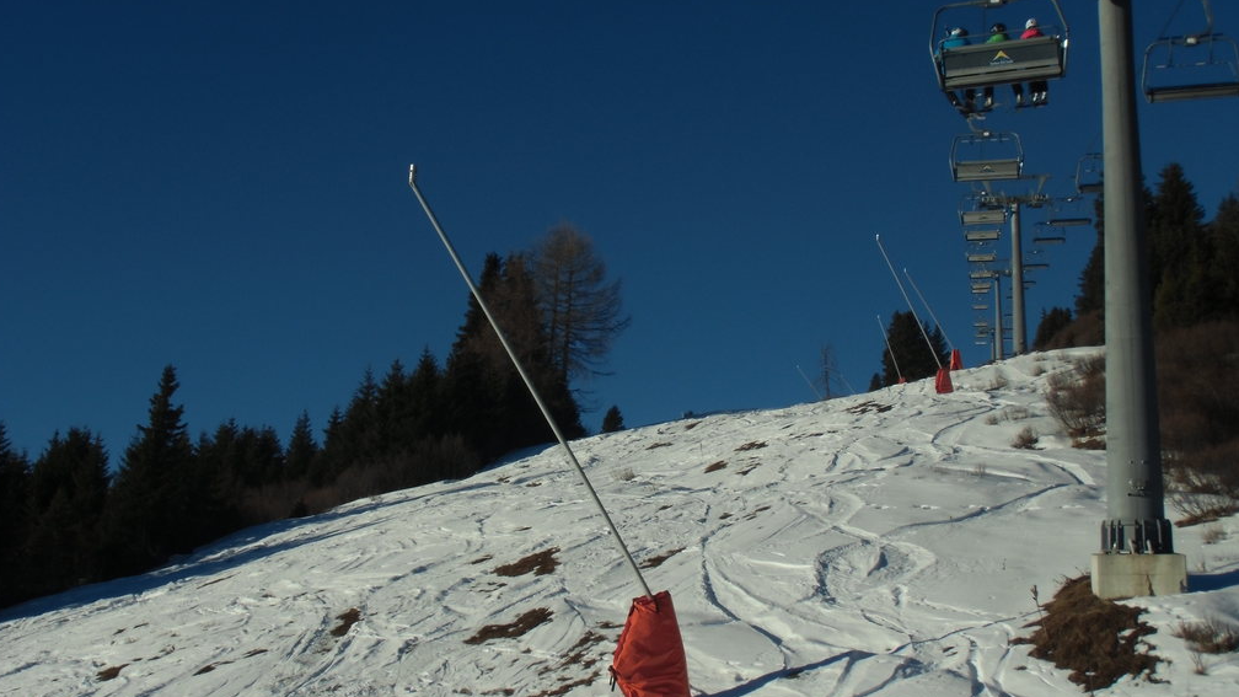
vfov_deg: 23.1
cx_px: 613
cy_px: 369
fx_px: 1708
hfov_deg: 39.9
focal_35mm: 52
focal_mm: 8.29
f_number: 4.2
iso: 64
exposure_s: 1/800
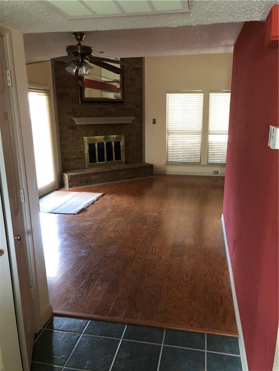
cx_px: 140
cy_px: 186
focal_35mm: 28
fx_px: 301
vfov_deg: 63.4
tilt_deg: -12.8
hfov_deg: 49.7
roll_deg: +0.6
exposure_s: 1/5
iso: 100
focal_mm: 3.99
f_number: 1.8
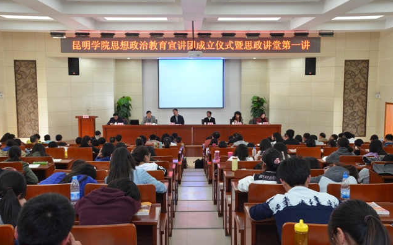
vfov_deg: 33.1
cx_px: 196
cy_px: 119
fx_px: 412
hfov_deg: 51.0
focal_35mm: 39
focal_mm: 25
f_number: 6.3
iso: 1000
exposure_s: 1/30
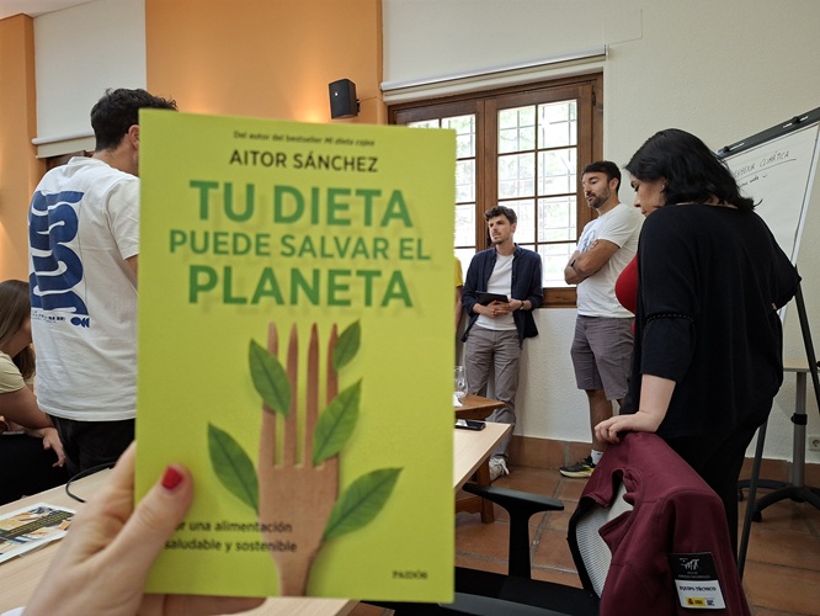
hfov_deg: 73.9
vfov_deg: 58.9
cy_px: 308
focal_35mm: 23
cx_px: 410
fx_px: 545
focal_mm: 5.54
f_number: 1.8
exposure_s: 1/60
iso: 160
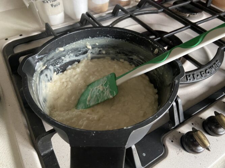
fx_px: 169
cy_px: 84
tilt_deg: -51.8
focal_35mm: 26
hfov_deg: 67.3
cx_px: 112
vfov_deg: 53.0
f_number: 1.8
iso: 640
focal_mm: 4.25
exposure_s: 1/31
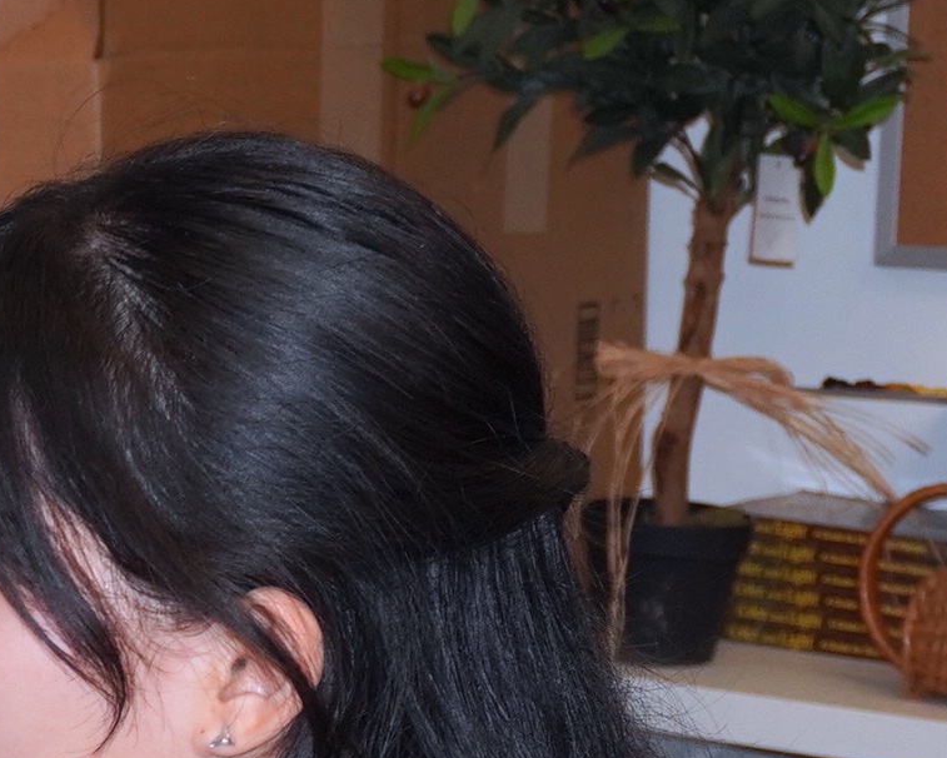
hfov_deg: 9.7
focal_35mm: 190
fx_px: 5327
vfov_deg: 8.1
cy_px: 822
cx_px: -696
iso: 500
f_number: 6.3
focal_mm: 34
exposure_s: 1/160
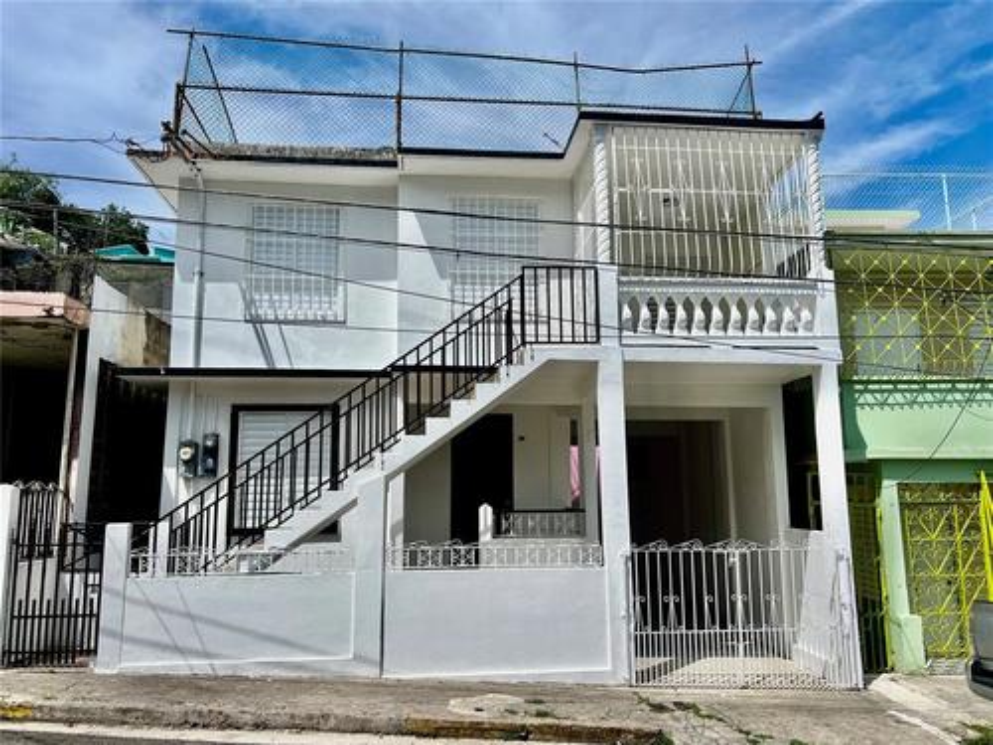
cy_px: 372
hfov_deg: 67.3
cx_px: 496
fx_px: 746
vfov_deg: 53.1
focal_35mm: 26
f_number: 1.5
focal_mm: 5.7
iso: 50
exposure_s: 1/8000
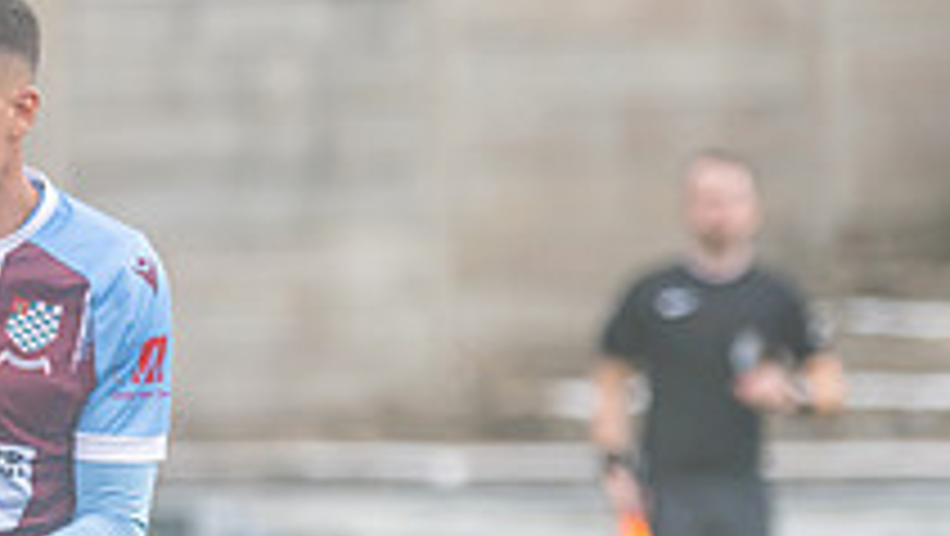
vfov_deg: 1.2
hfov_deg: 2.1
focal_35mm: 1005
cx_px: 30
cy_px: 714
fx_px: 25332
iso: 500
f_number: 2.8
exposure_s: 1/1250
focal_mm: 195
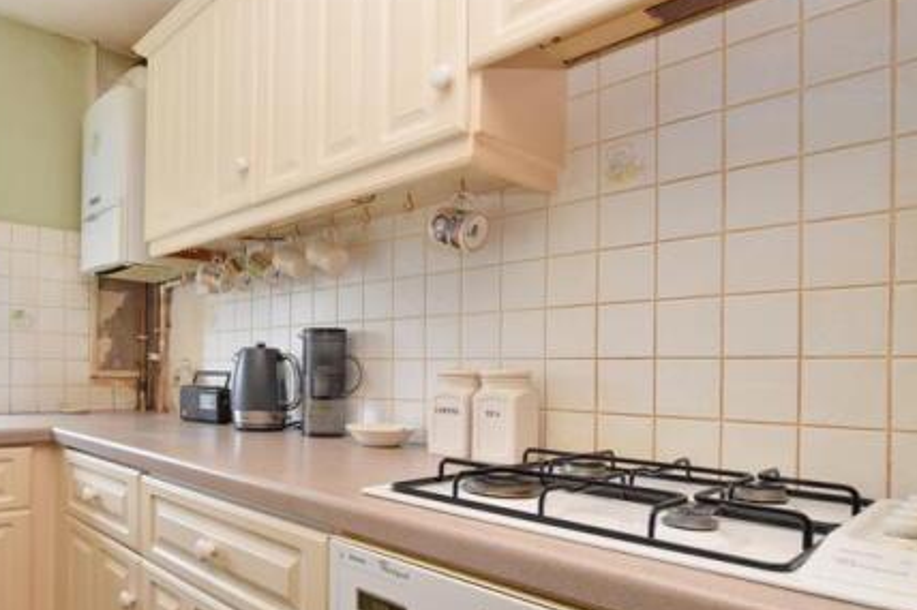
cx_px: 266
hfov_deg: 72.4
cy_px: 367
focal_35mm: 23
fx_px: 586
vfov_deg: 54.7
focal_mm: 10
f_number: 10
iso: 400
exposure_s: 1/3
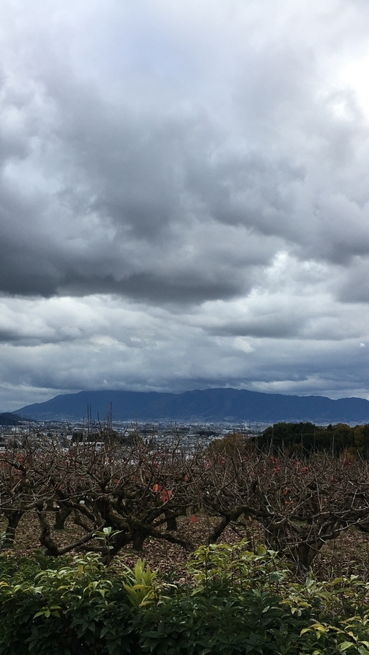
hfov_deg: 26.5
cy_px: 347
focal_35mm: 45
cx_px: 146
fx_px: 783
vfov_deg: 45.5
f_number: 2.2
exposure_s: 1/818
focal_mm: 4.15
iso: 25
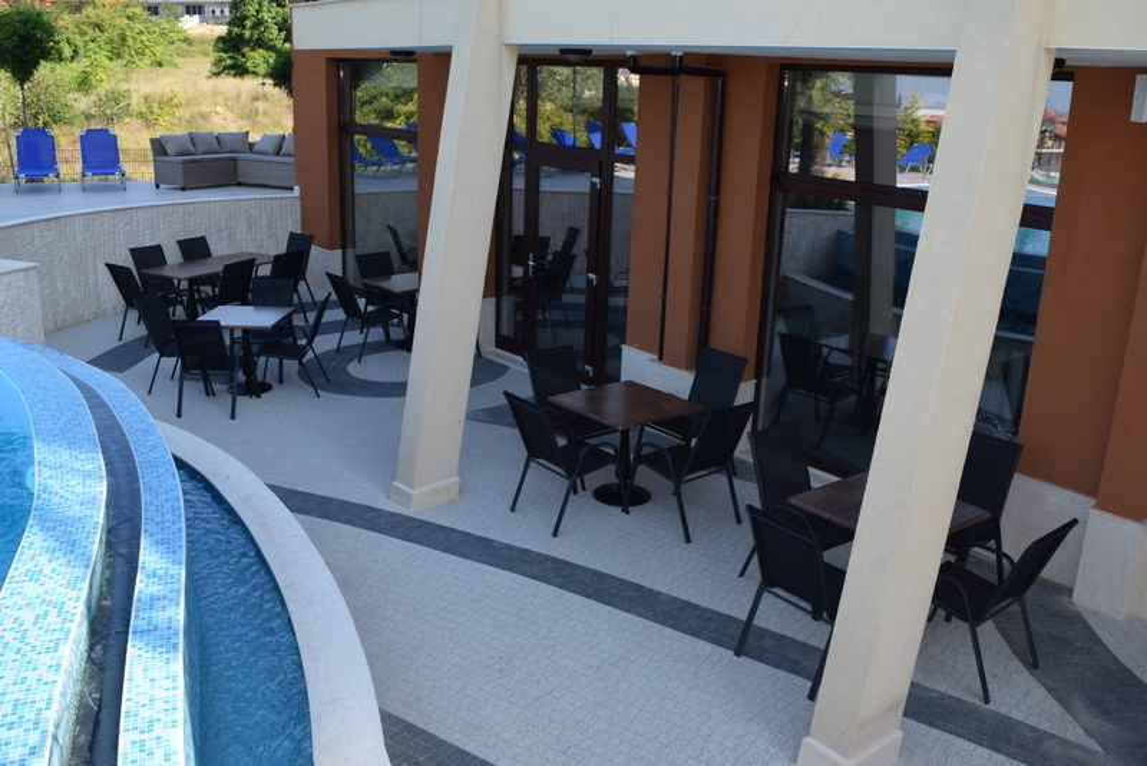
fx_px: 1052
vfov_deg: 40.0
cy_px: 383
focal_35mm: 33
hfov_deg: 57.2
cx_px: 574
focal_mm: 22
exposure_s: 1/200
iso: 100
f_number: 7.1
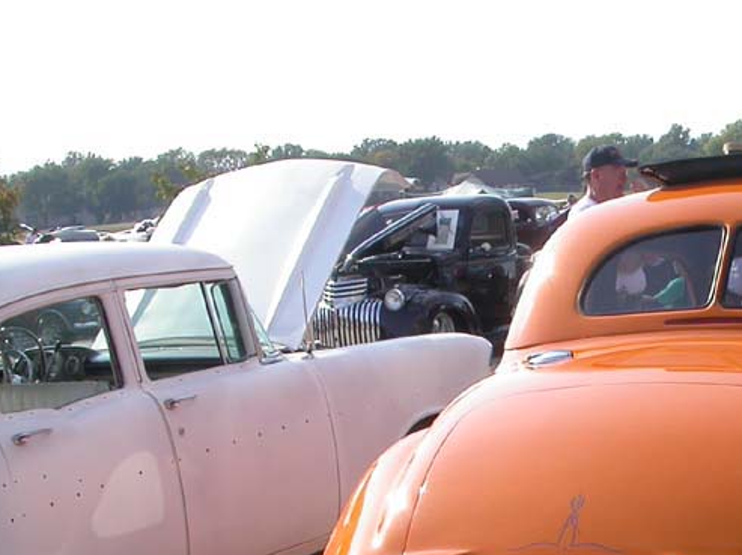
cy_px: 543
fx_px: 1692
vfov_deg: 18.2
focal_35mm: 79
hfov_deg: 24.0
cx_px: 688
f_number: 6.7
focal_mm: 7.85
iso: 100
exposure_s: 1/274
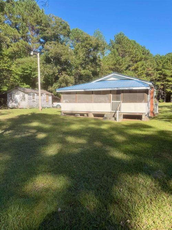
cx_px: 86
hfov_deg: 56.8
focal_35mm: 24
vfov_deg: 71.6
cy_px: 115
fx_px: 159
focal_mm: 6.76
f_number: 1.78
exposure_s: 1/2299
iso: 100
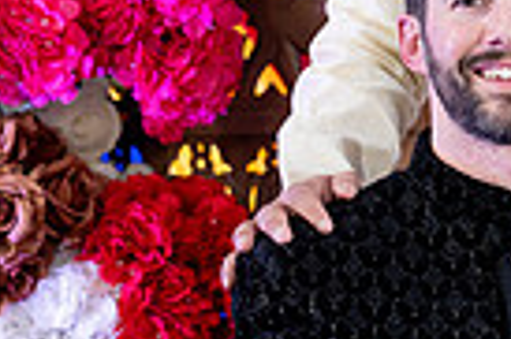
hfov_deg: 8.6
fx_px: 3303
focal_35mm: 233
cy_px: 184
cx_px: 836
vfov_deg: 5.9
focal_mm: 55
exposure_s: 1/125
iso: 1250
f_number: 2.8
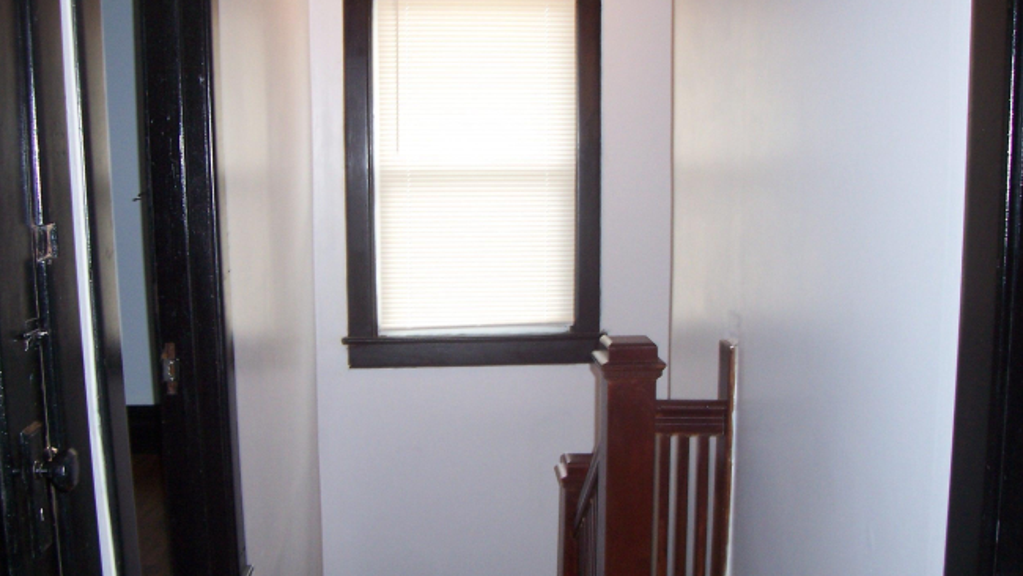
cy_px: 299
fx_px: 1031
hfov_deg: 52.8
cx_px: 504
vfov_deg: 31.2
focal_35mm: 38
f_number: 2.7
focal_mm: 5.6
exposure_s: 1/60
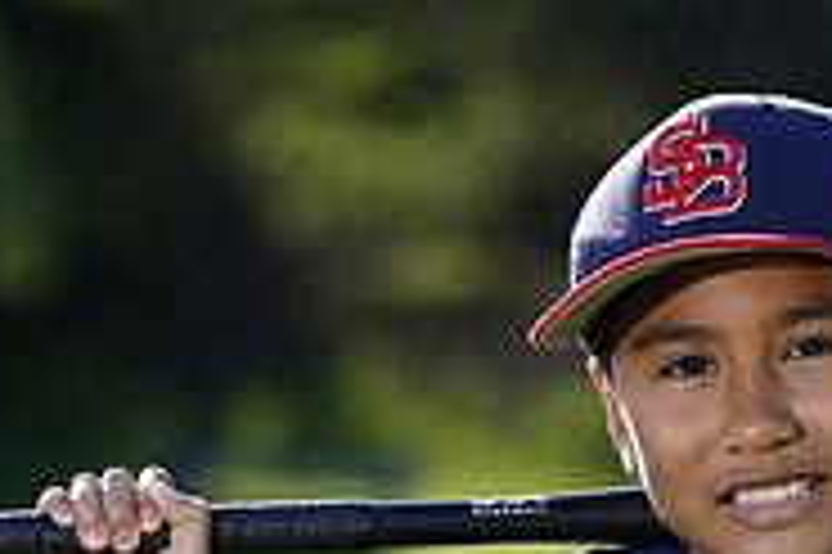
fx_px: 11799
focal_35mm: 511
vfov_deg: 2.7
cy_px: 723
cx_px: 760
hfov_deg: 4.0
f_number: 5
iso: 100
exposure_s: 1/250
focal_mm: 163
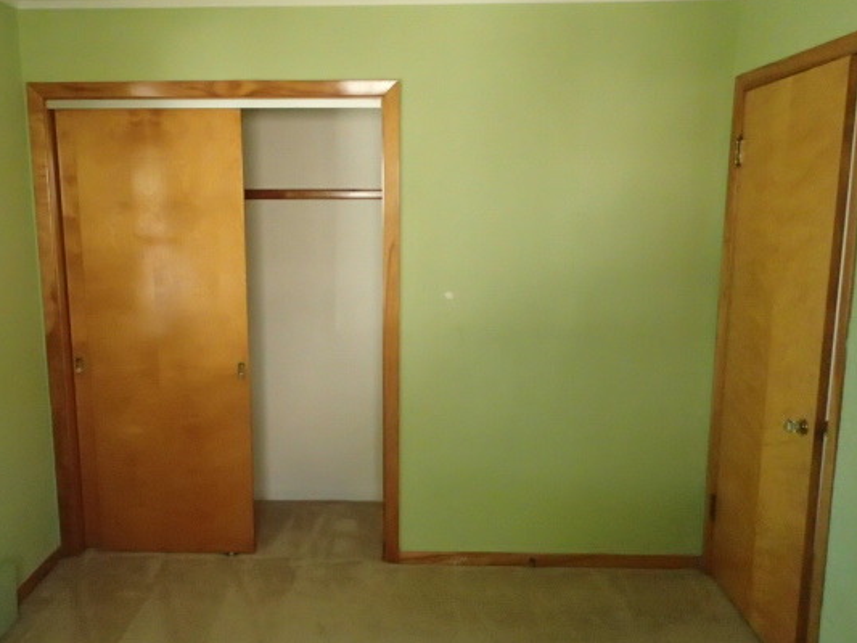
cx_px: 357
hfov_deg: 59.6
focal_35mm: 30
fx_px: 743
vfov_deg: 46.8
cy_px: 336
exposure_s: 1/320
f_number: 2.8
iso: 1600
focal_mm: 4.5
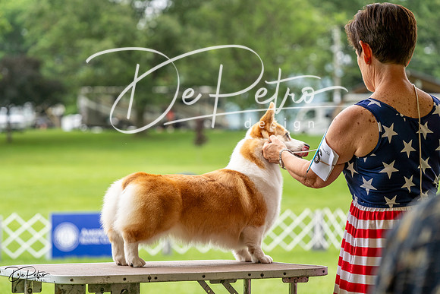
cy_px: 147
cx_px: 220
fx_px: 1418
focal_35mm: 116
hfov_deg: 17.6
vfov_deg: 11.8
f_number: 5
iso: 400
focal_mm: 116
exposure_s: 1/800
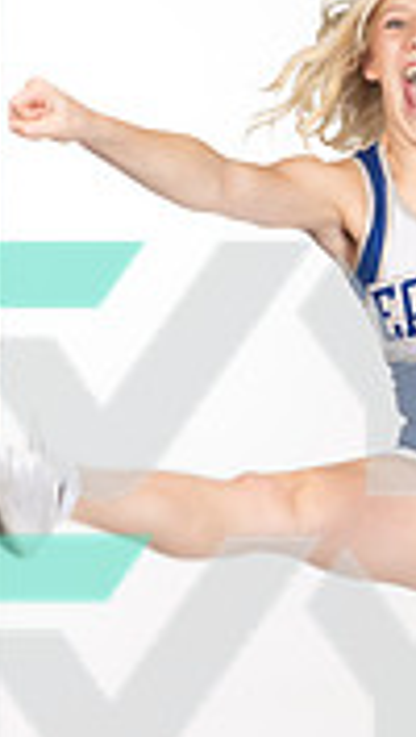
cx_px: 516
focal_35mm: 117
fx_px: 2287
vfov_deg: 18.0
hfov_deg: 10.2
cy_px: 666
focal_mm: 44
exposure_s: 1/500
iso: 200
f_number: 7.1
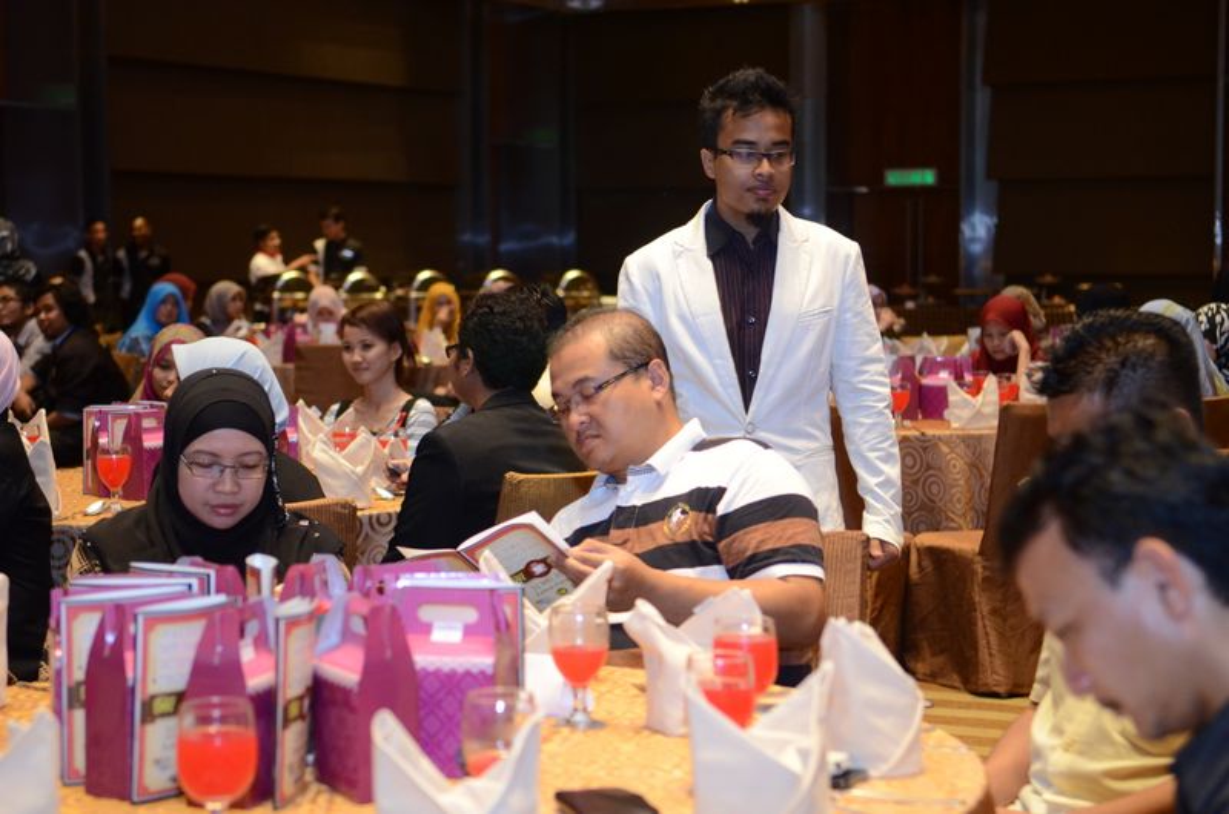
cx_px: 614
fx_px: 2555
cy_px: 407
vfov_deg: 18.1
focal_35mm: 75
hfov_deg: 27.0
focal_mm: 50
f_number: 2.8
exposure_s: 1/60
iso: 1600
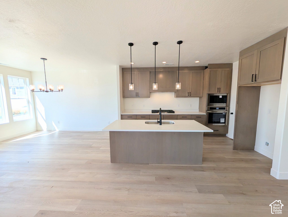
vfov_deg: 94.6
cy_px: 108
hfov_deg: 110.5
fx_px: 100
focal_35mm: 12
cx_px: 144
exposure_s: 1/509
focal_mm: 2.02
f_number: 1.7
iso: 53
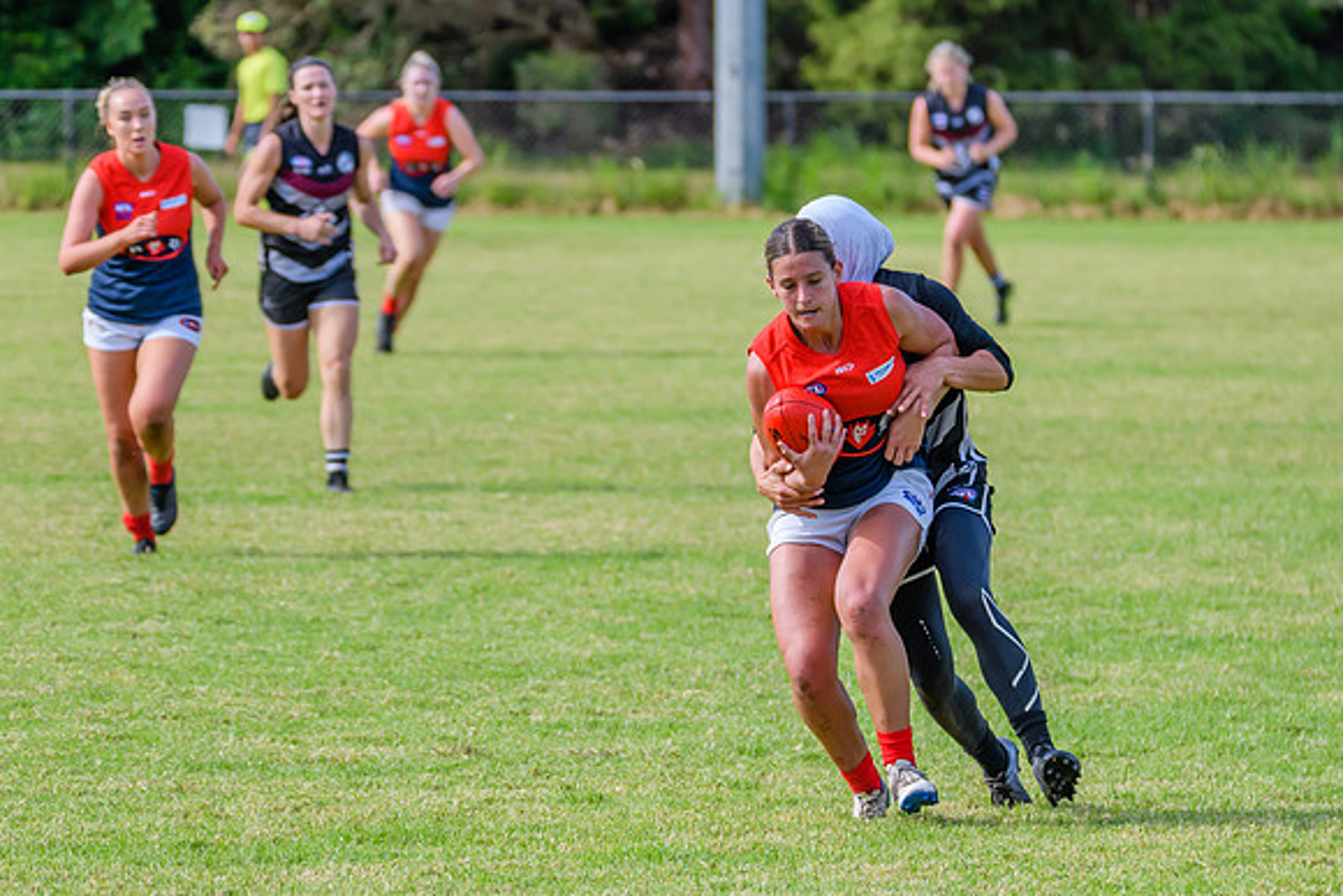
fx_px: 14944
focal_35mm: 401
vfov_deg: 3.4
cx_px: 813
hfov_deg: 5.1
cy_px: 637
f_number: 6.3
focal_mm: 240
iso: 800
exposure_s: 1/1600
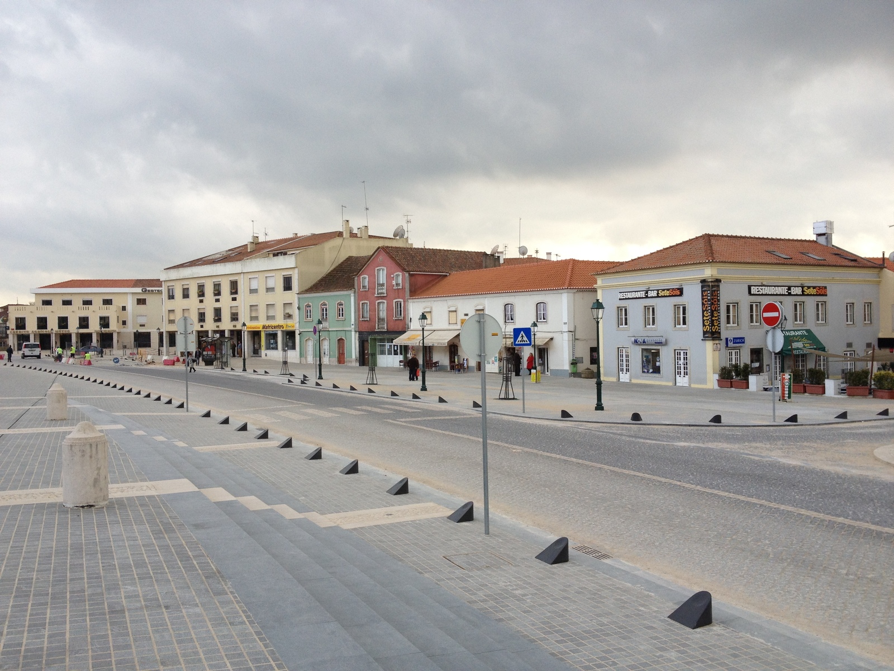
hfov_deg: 52.6
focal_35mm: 35
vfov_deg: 40.7
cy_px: 336
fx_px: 904
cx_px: 447
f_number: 2.4
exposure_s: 1/200
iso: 64
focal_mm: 4.28
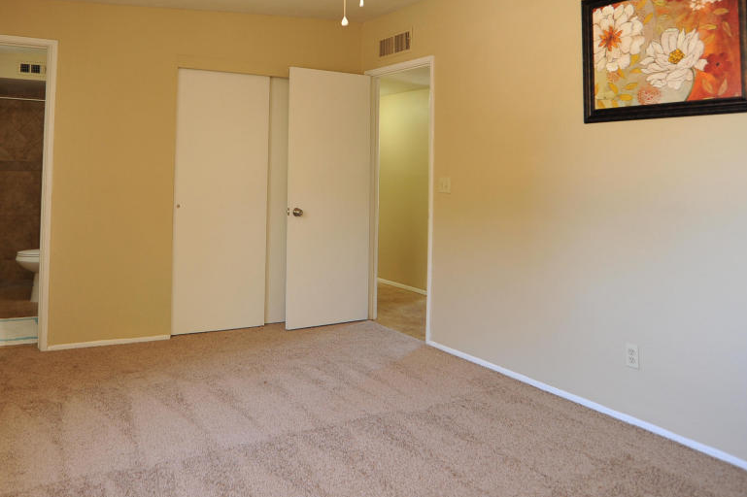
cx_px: 281
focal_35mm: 27
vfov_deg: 46.4
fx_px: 560
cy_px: 131
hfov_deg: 66.4
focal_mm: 18
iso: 800
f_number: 5.6
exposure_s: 1/50
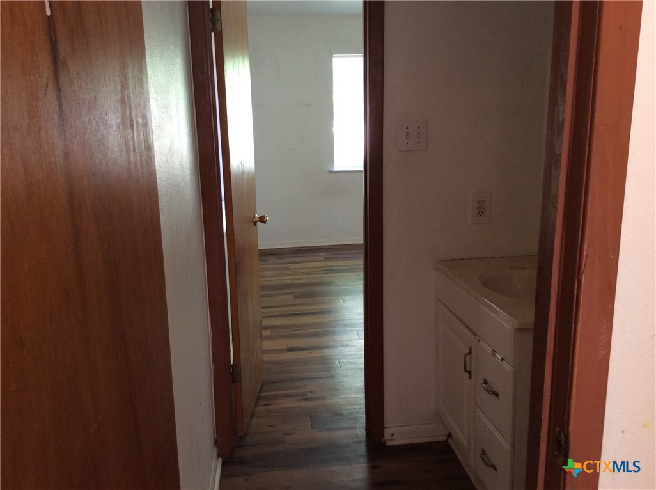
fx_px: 605
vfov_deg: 44.0
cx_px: 328
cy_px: 245
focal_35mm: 32
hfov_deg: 56.9
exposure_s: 1/24
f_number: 2.4
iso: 80
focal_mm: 3.3
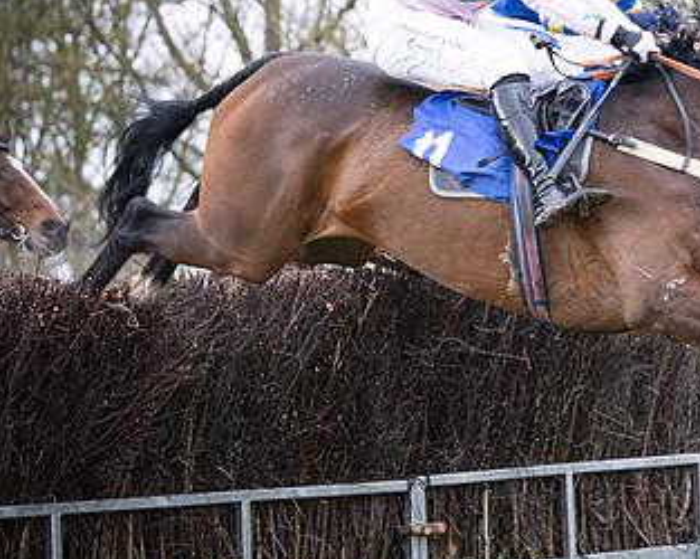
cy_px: 182
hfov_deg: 10.8
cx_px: 622
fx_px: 3685
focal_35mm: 178
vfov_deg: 8.7
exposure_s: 1/1600
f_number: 2.8
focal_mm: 70
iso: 400
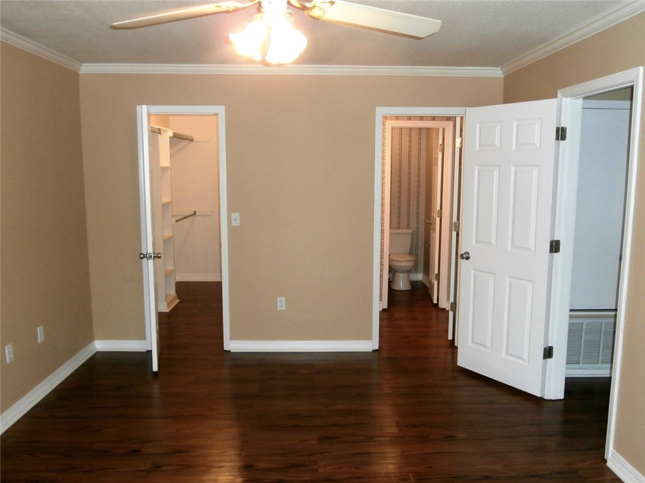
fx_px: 559
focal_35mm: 30
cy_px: 242
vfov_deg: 46.8
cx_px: 322
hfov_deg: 60.0
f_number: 3.5
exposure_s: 1/30
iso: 200
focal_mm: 5.36
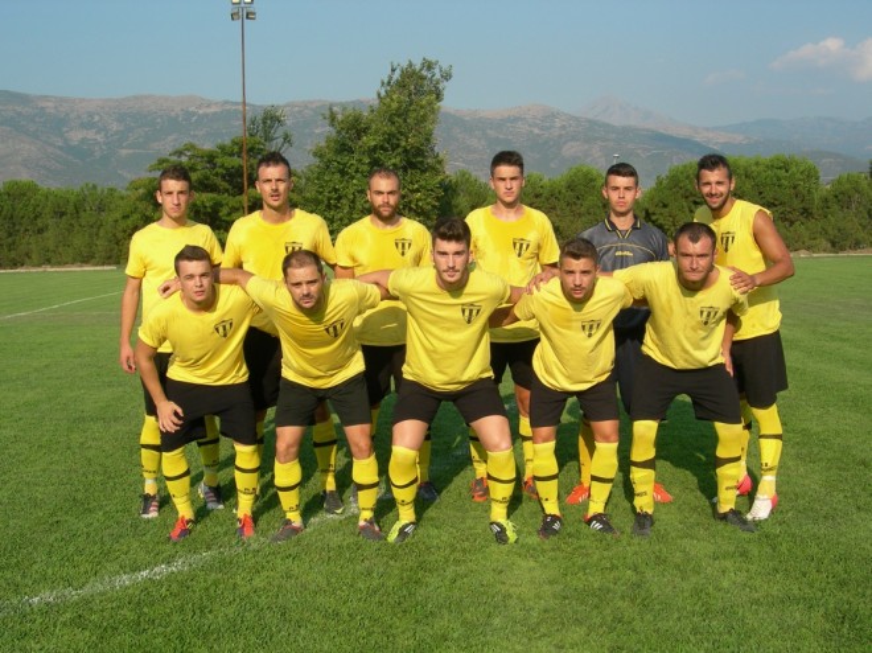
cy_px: 326
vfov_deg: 35.1
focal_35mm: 41
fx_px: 1032
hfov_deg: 45.8
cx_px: 436
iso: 50
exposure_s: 1/437
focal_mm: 8.5
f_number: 4.9
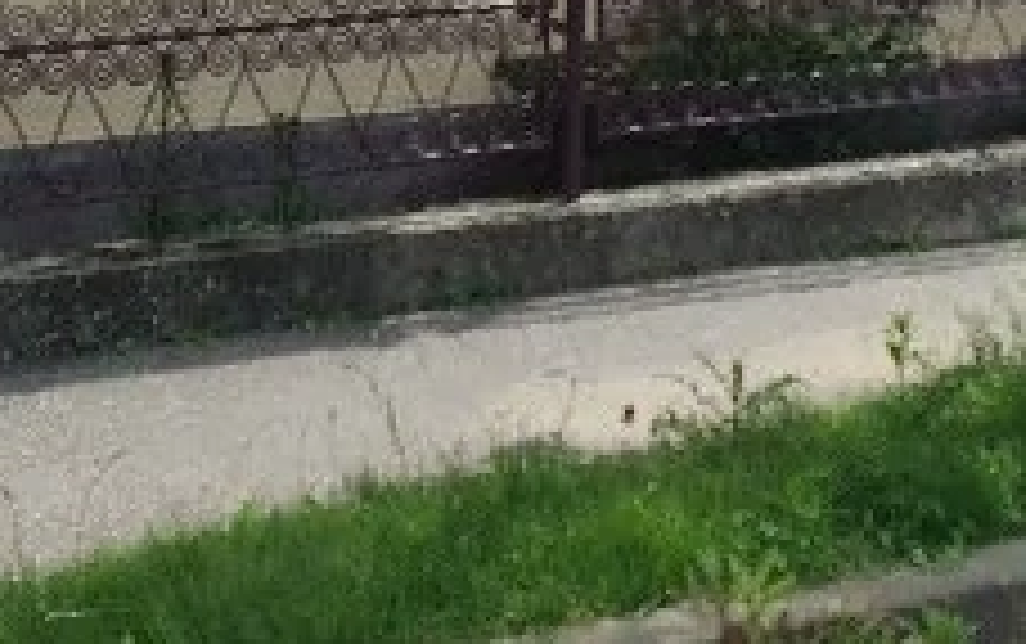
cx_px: 544
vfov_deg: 10.5
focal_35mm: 116
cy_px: -576
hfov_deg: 18.0
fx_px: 3247
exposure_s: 1/1000
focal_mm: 7
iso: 50
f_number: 1.8
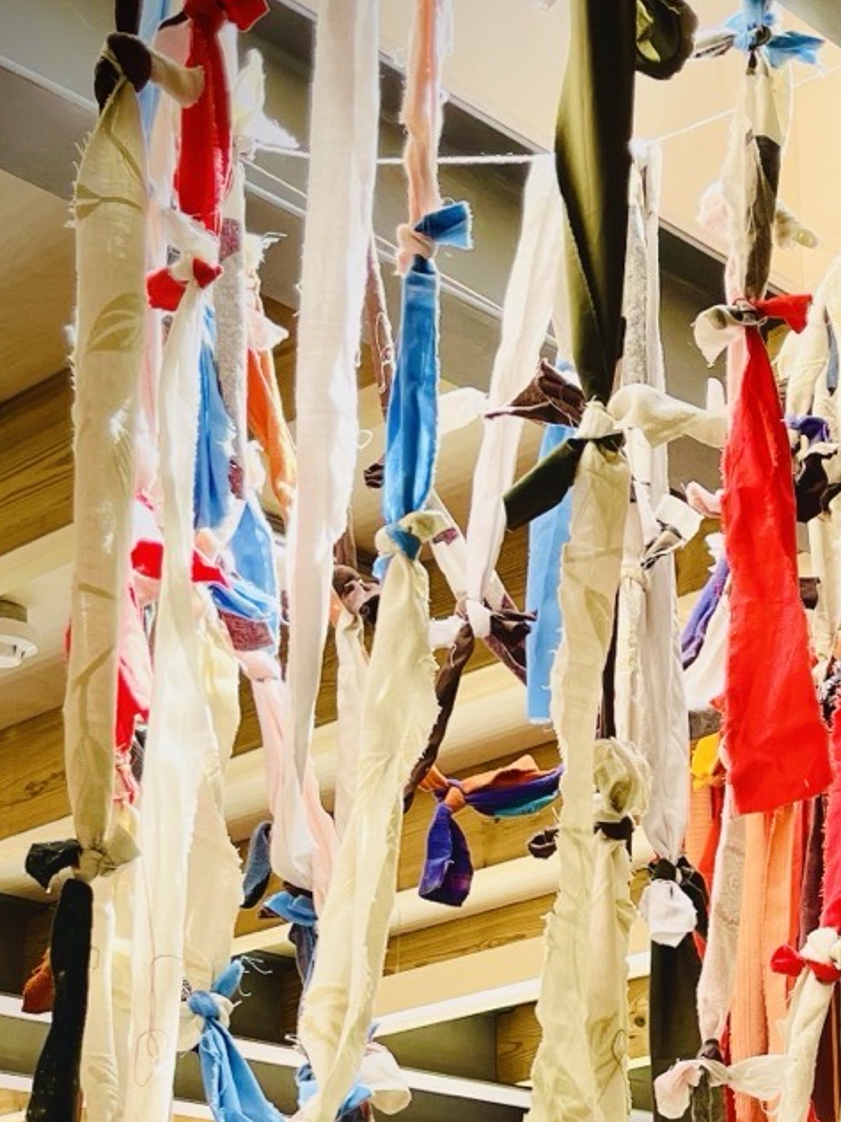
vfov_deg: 25.1
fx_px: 2397
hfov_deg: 18.5
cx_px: 1088
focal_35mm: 74
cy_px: 1117
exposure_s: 1/153
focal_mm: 4.2
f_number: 1.6
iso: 32
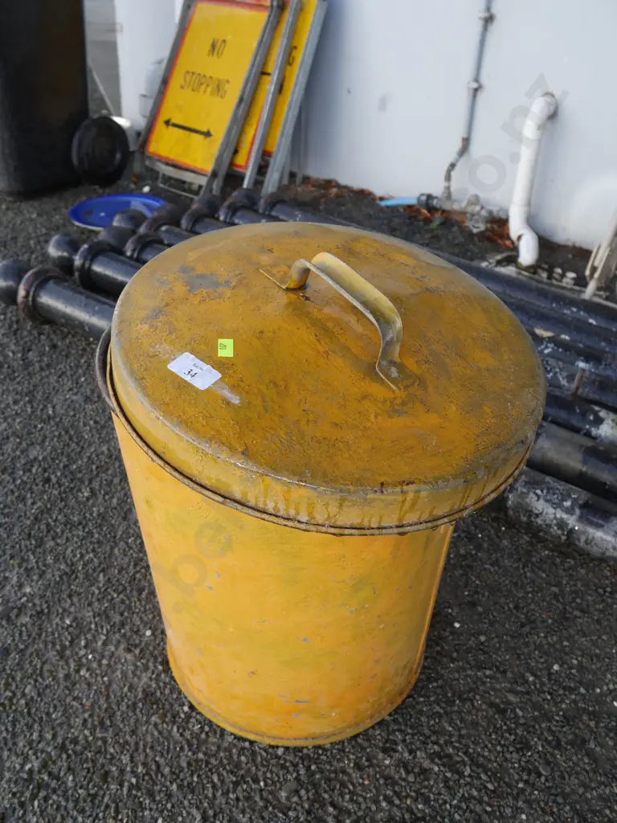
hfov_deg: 46.8
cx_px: 308
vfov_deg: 60.0
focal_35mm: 30
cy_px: 412
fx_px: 713
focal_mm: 15
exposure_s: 1/160
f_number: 5
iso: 200
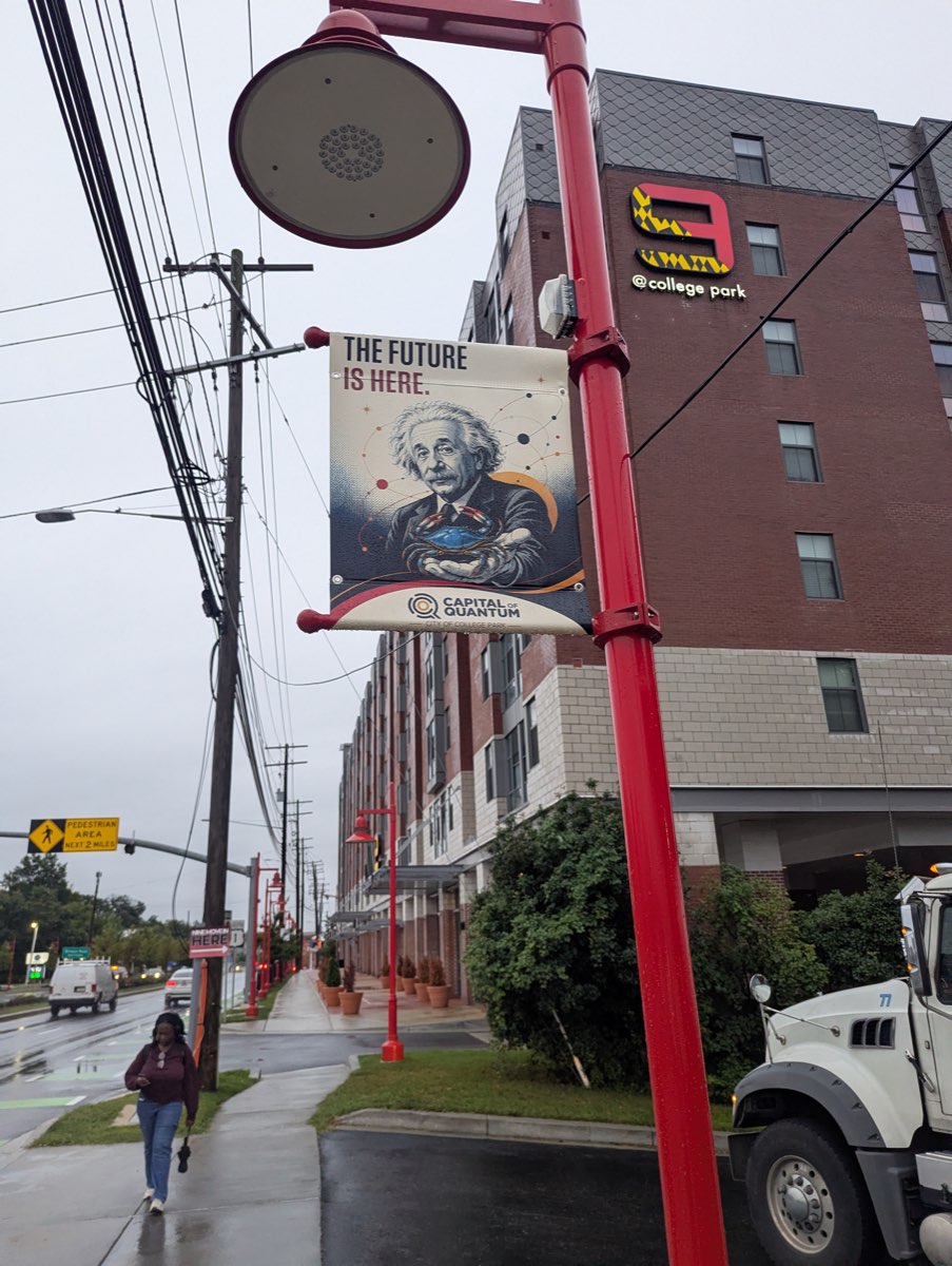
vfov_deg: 71.5
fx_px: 878
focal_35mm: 24
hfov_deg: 56.9
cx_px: 476
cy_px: 633
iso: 414
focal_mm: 6.81
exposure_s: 1/396
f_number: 1.85
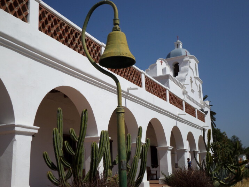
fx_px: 302
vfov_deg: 34.3
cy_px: 94
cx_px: 124
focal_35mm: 42
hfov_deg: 44.8
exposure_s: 1/2000
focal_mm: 7.6
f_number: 3.9
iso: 80
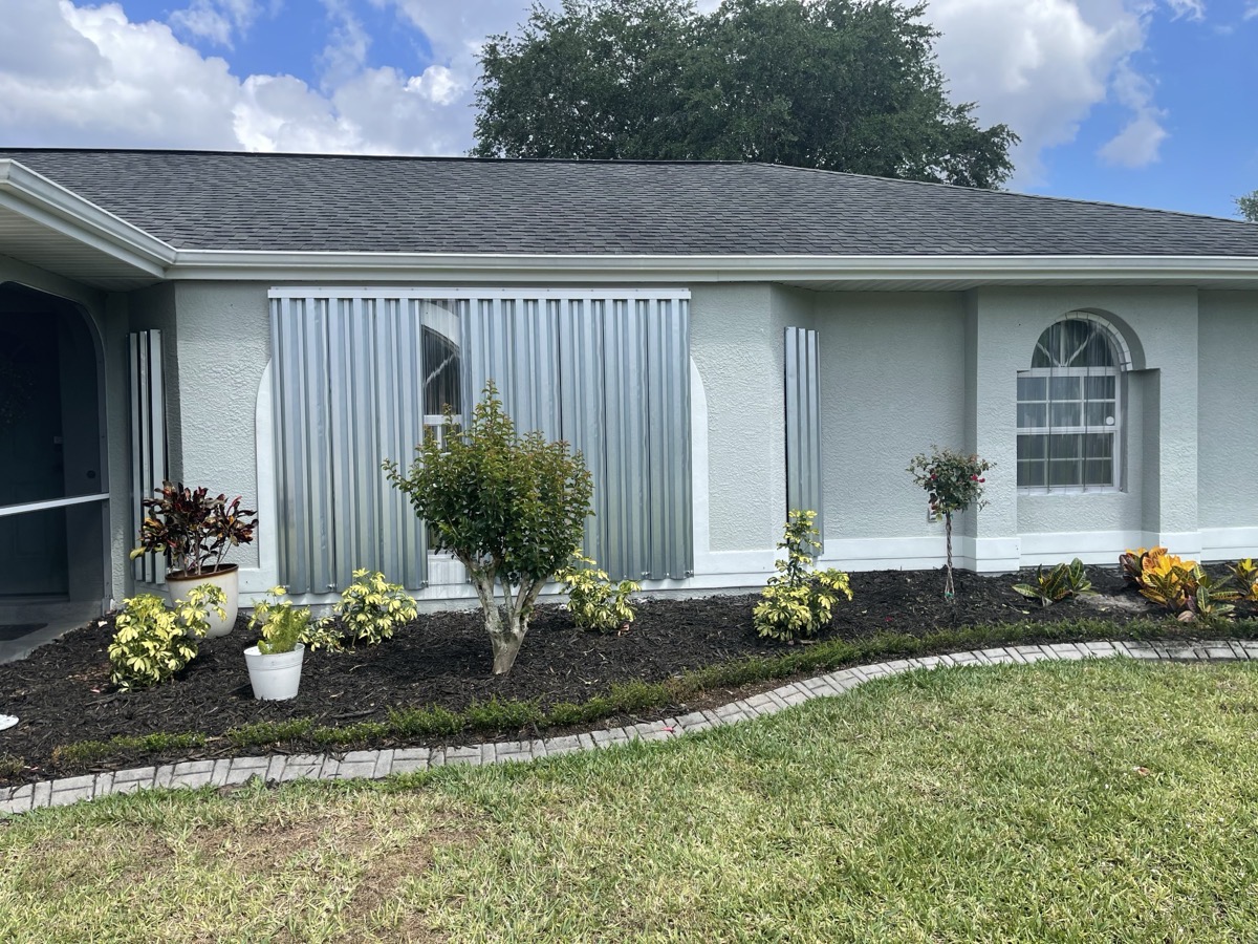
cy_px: 472
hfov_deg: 67.3
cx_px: 629
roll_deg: +1.3
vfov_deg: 53.1
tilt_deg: -1.6
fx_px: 945
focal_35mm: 26
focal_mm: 5.1
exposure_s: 1/1883
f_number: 1.6
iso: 32
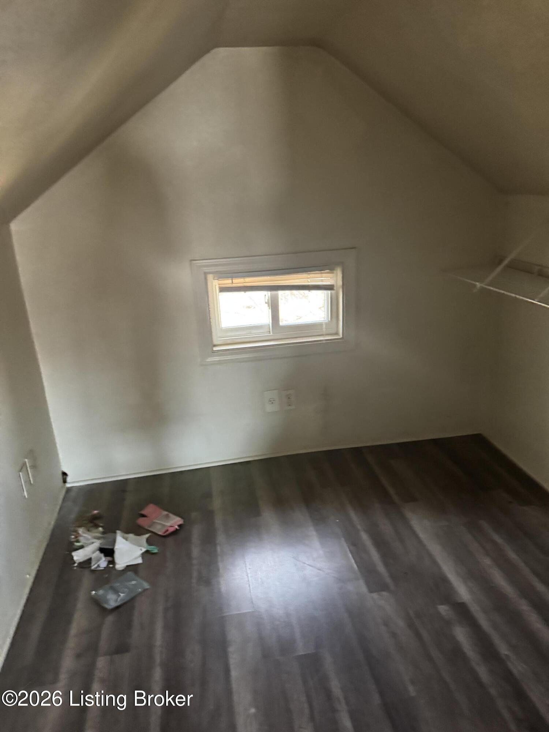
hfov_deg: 56.8
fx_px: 508
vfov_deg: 71.6
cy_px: 366
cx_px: 274
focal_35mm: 24
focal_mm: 6.76
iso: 800
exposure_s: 1/30
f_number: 1.78
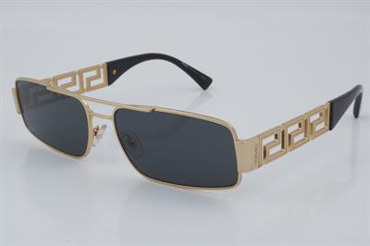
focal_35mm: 75
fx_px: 770
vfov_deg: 18.2
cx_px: 185
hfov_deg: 27.0
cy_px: 123
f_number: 32
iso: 100
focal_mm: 50
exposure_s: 1/4
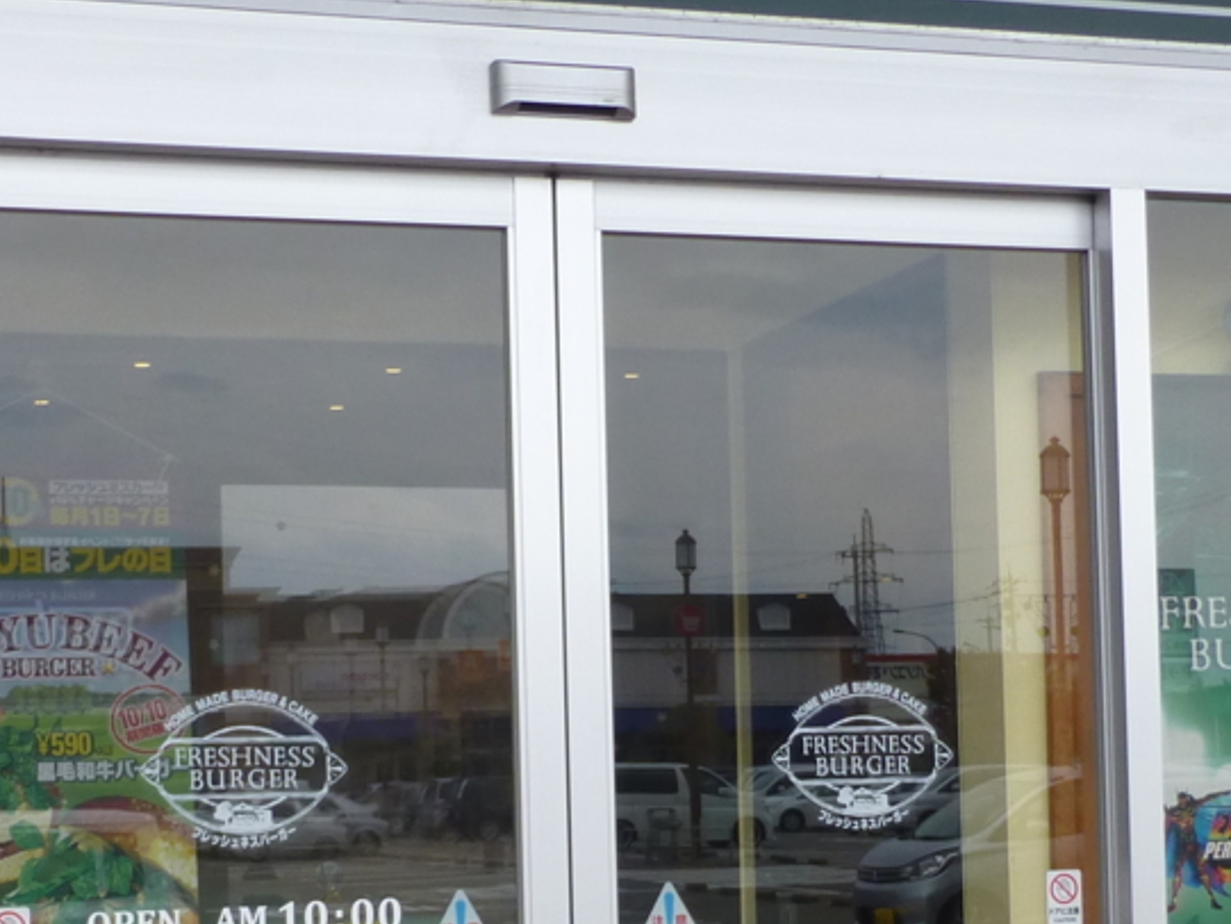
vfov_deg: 20.5
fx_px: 2525
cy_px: 735
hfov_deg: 27.4
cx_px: 535
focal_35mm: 71
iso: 100
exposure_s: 1/250
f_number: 4
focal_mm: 4.3
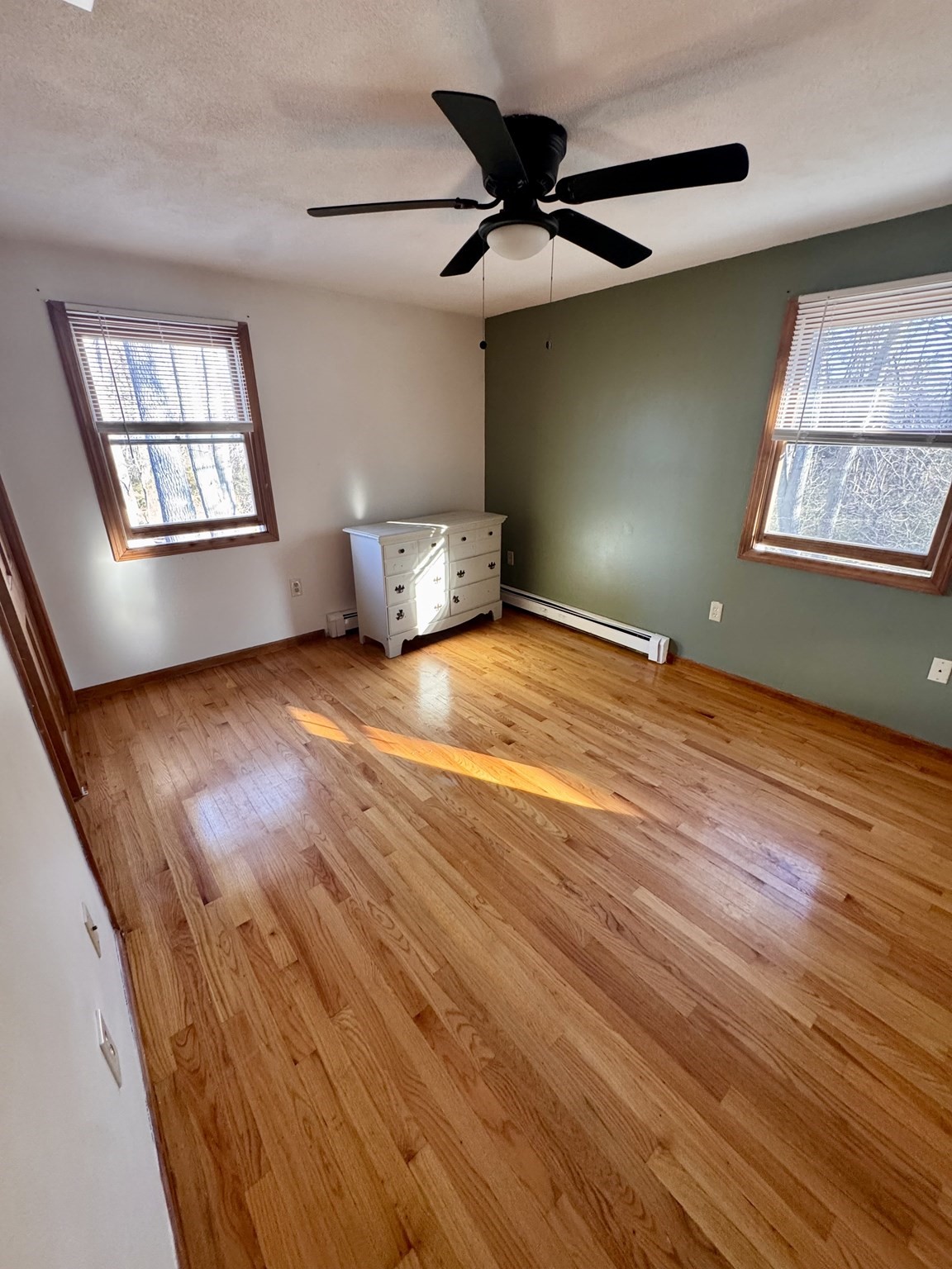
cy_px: 634
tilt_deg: -21.8
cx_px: 476
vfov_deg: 102.1
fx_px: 513
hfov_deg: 85.7
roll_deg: +0.3
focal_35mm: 14
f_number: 2.2
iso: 250
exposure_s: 1/60
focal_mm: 2.22
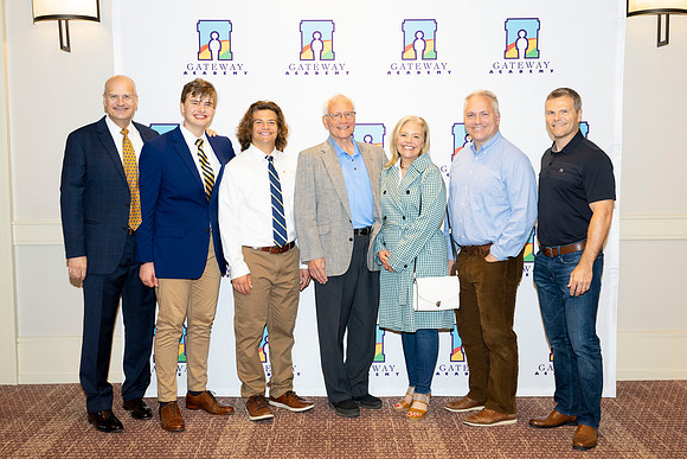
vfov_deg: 32.6
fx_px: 783
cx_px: 344
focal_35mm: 41
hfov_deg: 47.4
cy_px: 230
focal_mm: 41
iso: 800
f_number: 5.6
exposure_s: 1/160
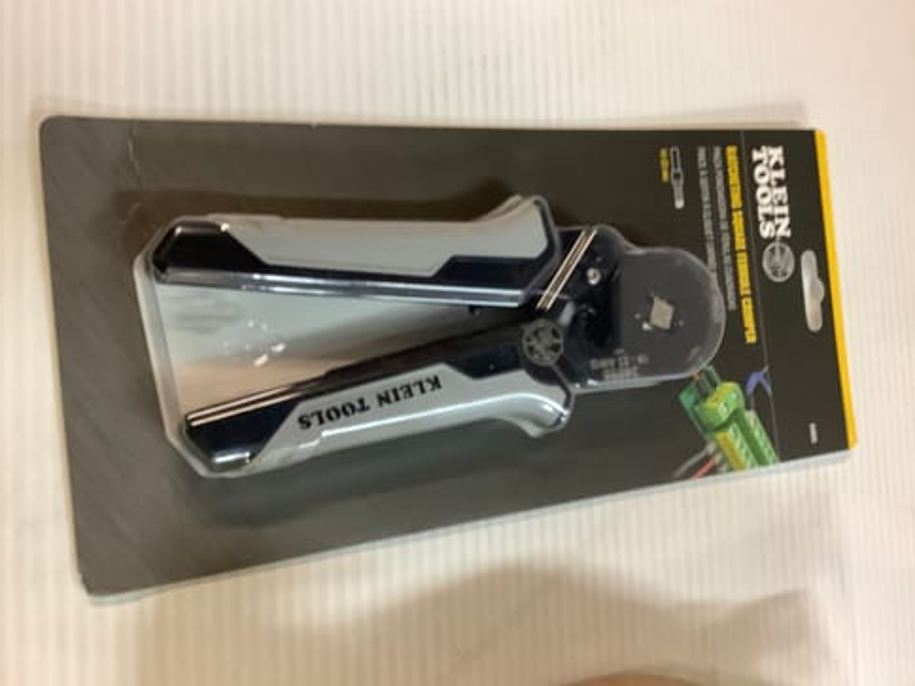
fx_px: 846
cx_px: 461
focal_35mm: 32
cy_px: 334
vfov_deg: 44.2
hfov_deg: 56.8
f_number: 2.4
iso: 250
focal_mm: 3.3
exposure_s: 1/50
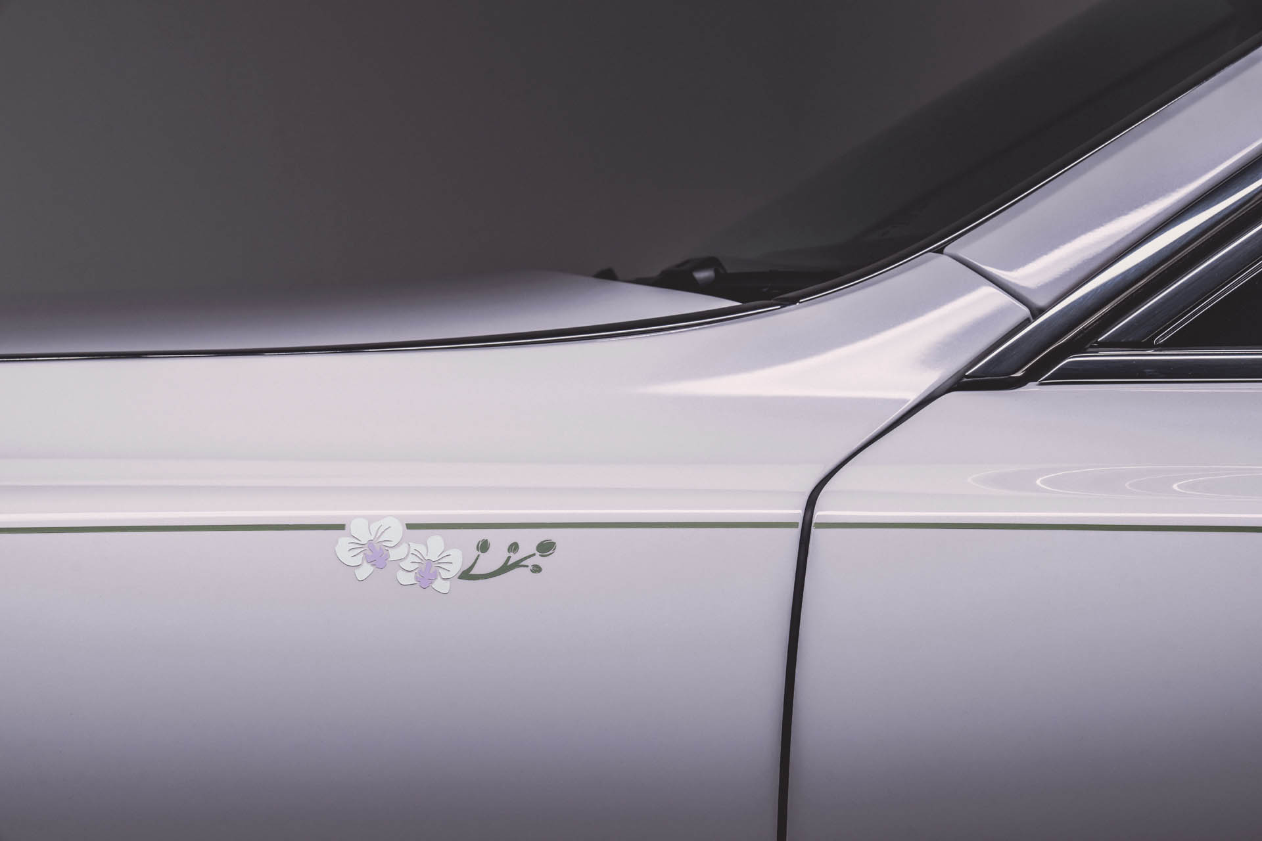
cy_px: 420
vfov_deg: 19.5
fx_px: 2454
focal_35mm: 70
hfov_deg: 28.8
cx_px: 631
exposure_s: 13
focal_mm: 70
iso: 200
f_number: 11
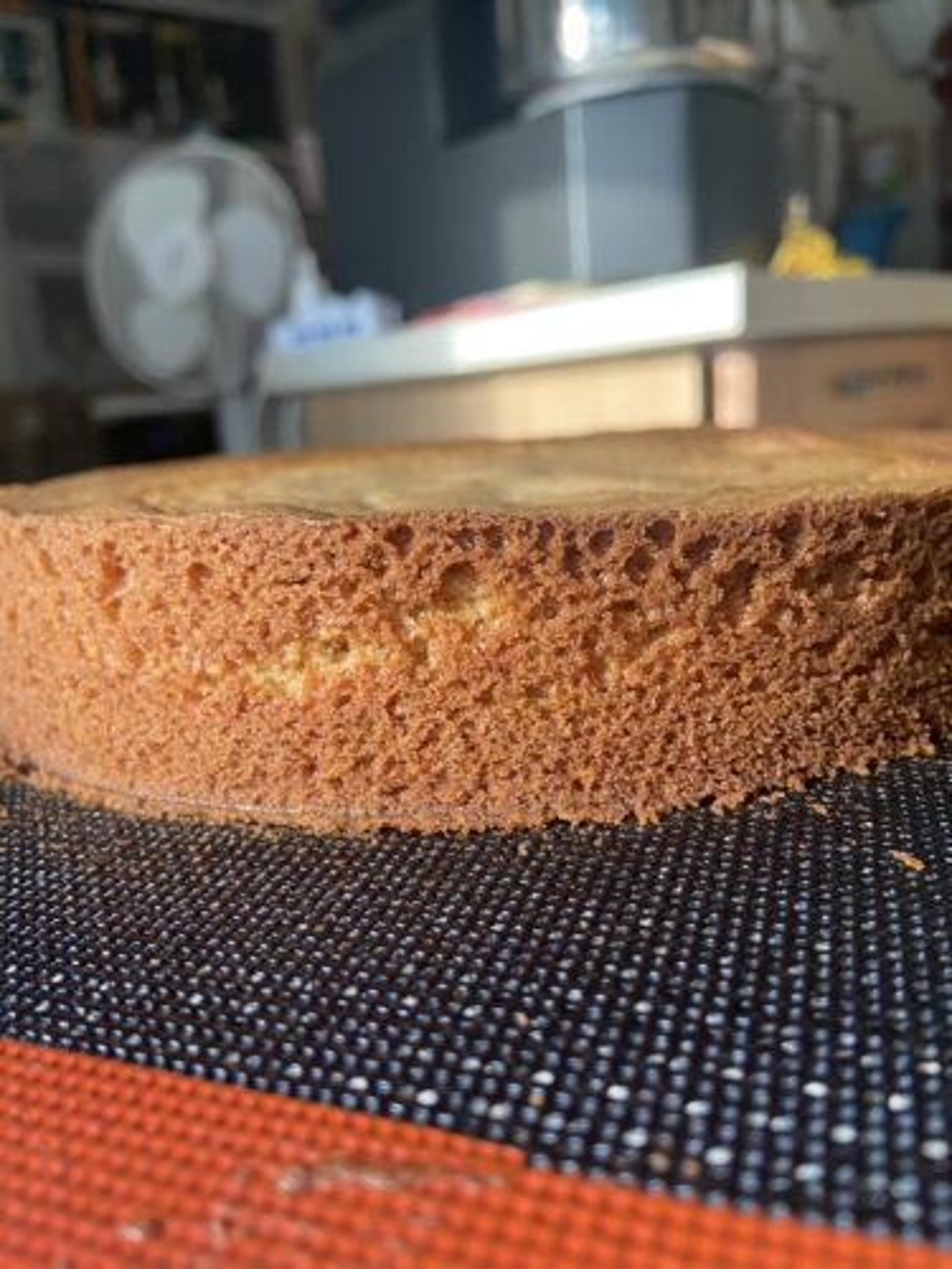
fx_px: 917
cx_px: 476
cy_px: 634
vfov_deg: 69.4
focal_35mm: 25
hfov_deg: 54.9
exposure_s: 1/77
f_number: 1.8
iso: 125
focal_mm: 4.25
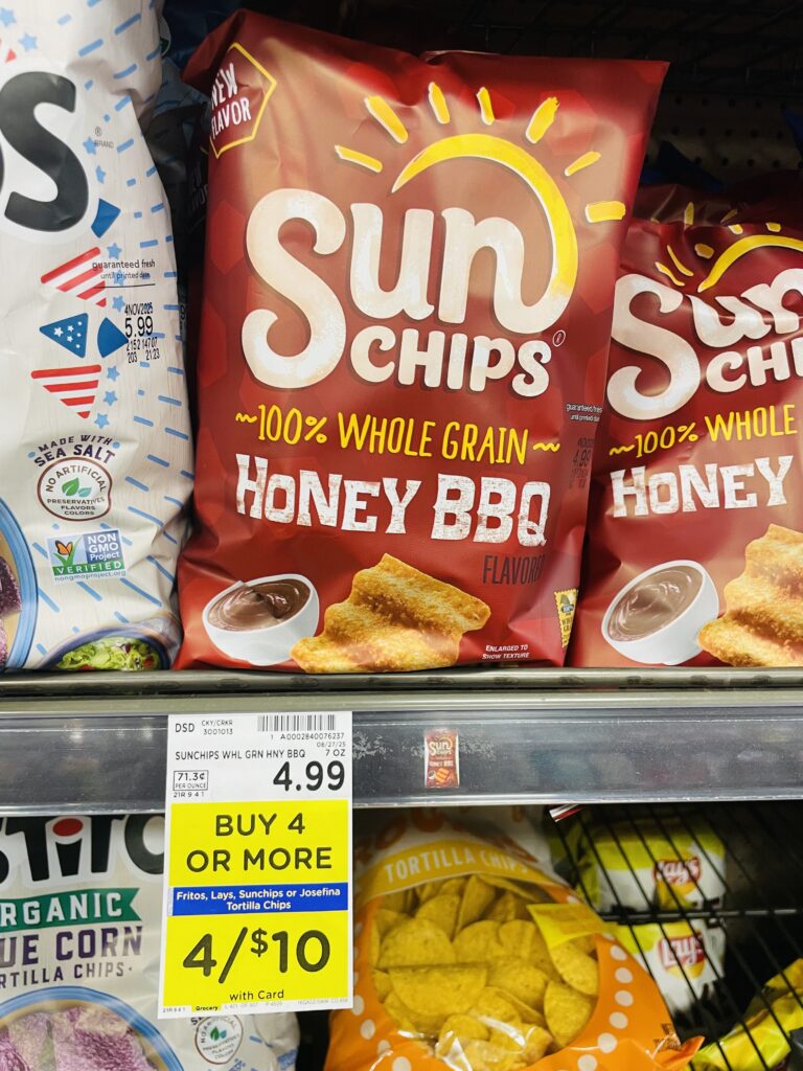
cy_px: 536
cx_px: 402
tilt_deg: -19.5
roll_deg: -0.5
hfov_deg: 53.1
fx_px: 804
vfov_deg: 67.3
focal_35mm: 26
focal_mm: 4.2
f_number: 1.6
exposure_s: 1/60
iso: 125
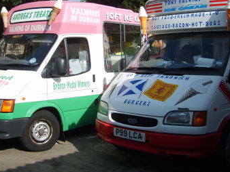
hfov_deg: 36.1
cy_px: 58
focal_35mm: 53
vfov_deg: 27.4
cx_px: 102
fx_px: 352
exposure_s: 1/180
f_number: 7.1
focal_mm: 5.8
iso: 50
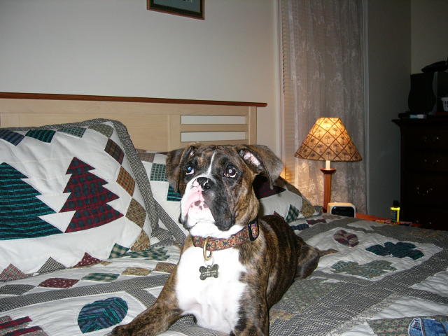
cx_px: 224
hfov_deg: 52.6
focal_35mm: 35
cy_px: 168
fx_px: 453
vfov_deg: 40.7
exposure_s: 1/60
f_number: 2.8
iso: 100
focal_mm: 5.8
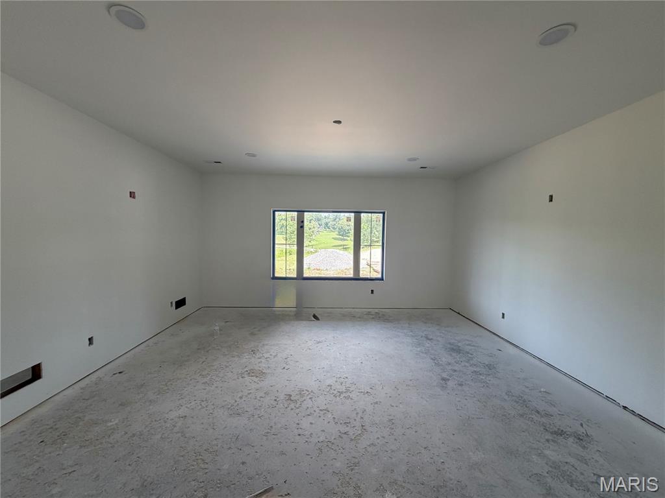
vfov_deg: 85.7
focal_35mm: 14
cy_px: 249
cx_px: 332
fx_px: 269
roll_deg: -1.2
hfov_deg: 102.1
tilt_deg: -2.8
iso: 160
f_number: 2.2
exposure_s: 1/121
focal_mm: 2.22
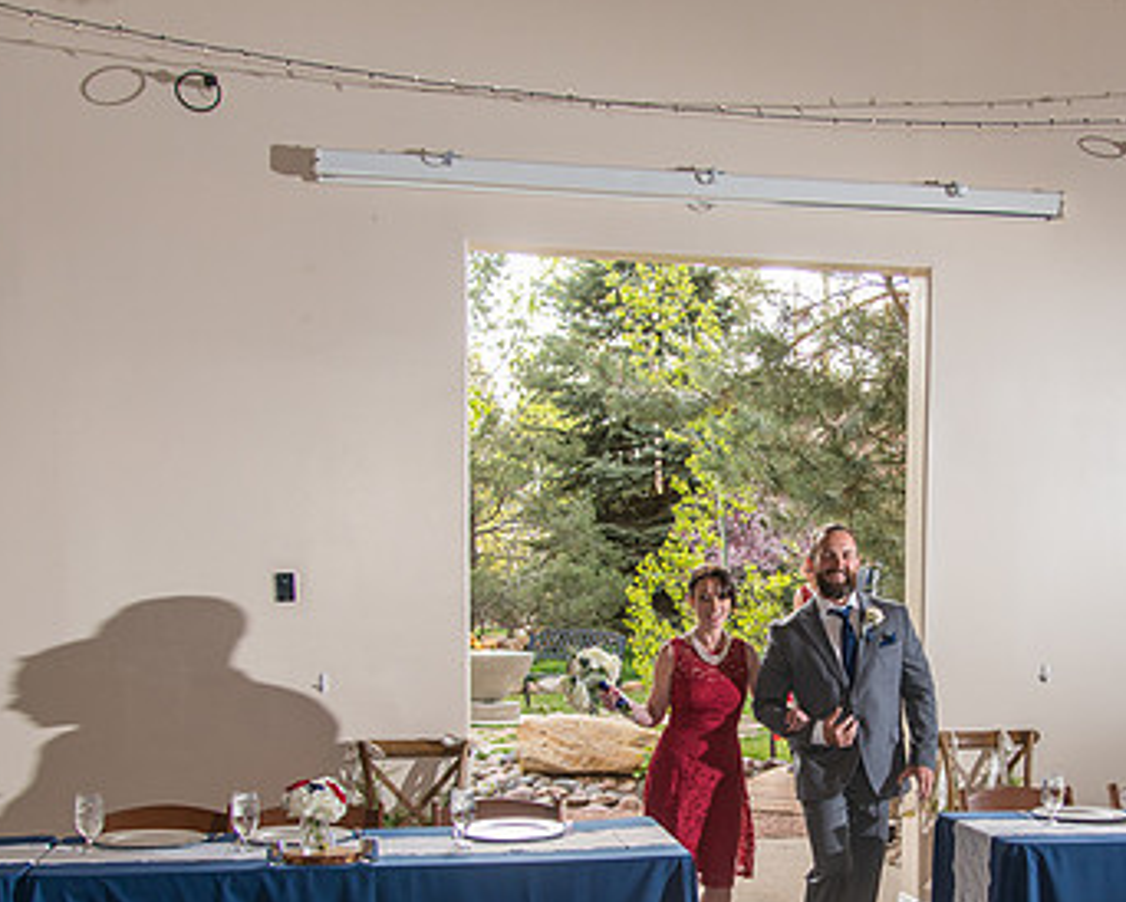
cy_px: 671
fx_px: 1834
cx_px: 804
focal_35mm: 55
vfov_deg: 27.3
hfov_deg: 33.6
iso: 400
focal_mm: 24
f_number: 4
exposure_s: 1/200
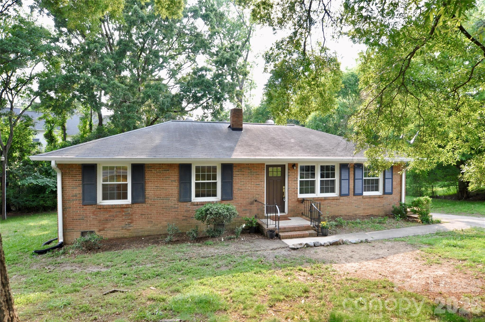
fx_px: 283
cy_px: 161
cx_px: 242
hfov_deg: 81.3
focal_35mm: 21
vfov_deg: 59.4
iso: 200
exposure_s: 1/60
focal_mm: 14
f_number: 5.6
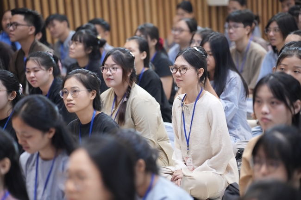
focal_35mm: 150
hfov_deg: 13.7
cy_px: 100
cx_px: 150
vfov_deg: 9.1
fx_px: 1254
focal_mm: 150
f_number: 2.8
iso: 4000
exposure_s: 1/200
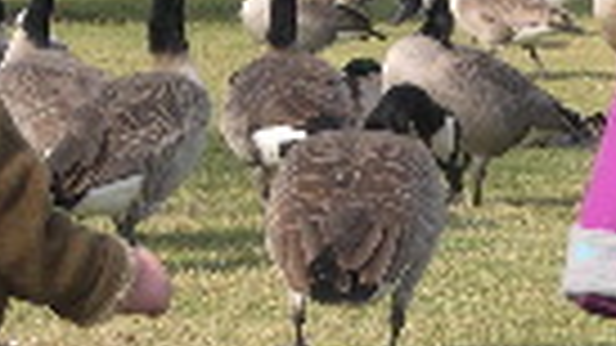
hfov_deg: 5.3
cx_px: 436
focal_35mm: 407
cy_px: 191
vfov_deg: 3.0
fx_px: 6647
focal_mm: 24
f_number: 4.9
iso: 100
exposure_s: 1/203
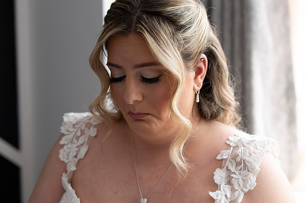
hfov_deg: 23.9
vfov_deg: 16.1
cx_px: 152
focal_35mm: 85
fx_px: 720
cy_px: 102
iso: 1600
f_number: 4
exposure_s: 1/800
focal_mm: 85
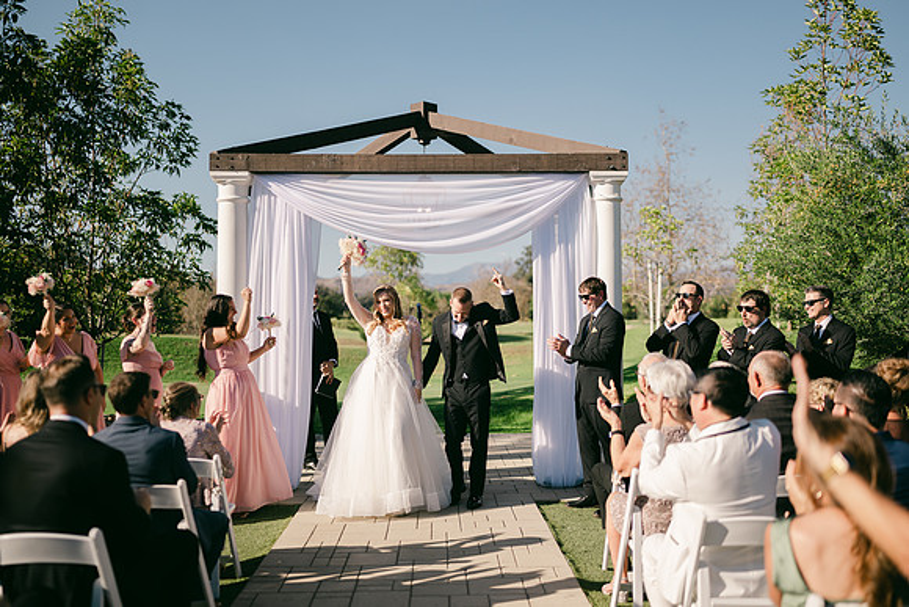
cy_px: 304
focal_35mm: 37
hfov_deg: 52.1
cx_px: 454
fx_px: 929
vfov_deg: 36.1
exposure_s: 1/10000
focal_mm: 35
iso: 64
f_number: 1.3
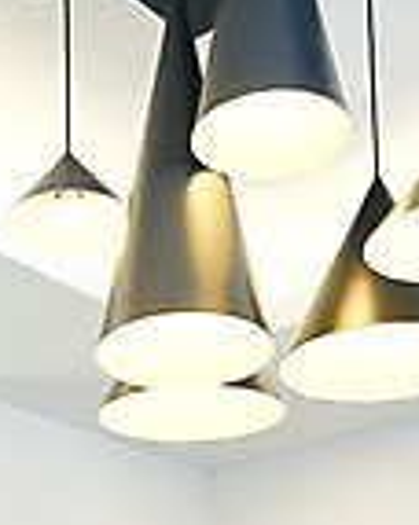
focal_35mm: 84
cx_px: 119
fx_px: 1305
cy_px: 668
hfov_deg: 18.2
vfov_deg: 20.9
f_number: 5.6
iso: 250
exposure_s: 1/80
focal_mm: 32
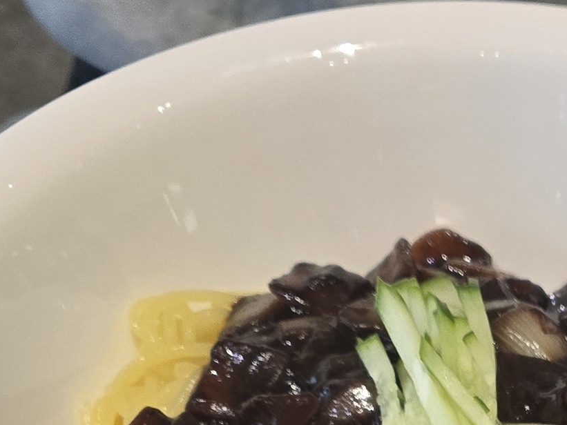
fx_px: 1835
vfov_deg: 11.8
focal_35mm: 112
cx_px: 760
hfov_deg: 16.5
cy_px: 847
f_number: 1.7
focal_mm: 6.3
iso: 160
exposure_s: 1/120
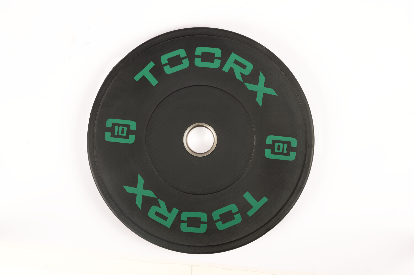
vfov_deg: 28.0
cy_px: 138
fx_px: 552
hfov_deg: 41.1
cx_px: 207
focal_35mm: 48
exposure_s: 1/200
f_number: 11
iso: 125
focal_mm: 48
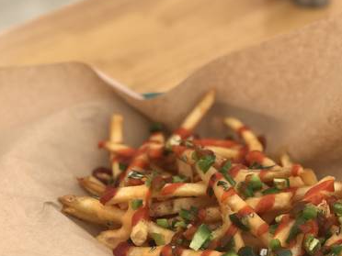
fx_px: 889
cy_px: 177
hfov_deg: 21.7
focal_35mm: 90
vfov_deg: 16.4
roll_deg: -0.7
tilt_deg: -36.8
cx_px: 221
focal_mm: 6.6
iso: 20
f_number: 2.8
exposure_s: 1/253
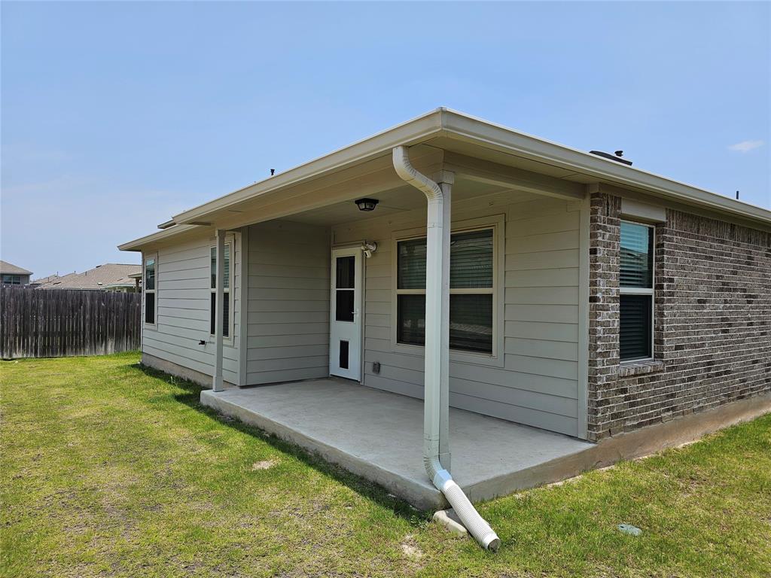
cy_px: 289
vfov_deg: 58.9
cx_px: 386
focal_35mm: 23
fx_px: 512
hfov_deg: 73.9
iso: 10
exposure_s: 1/786
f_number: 1.7
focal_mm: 6.3
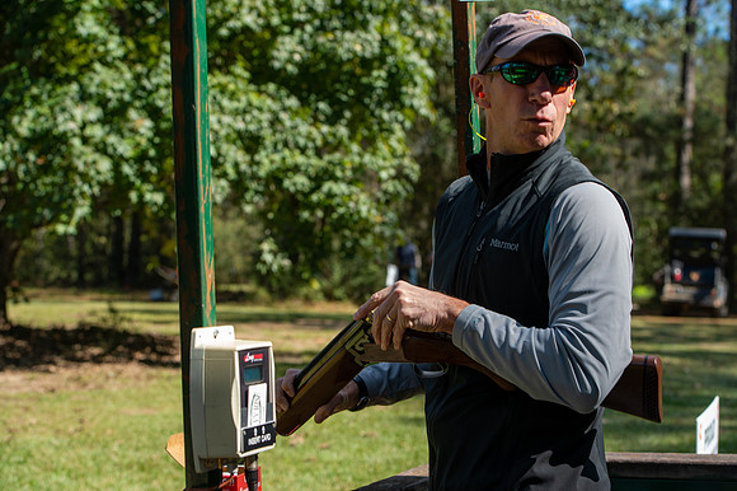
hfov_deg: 28.9
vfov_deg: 19.4
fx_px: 1432
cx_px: 368
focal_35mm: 70
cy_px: 246
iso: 125
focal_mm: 70
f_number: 6.3
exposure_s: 1/160
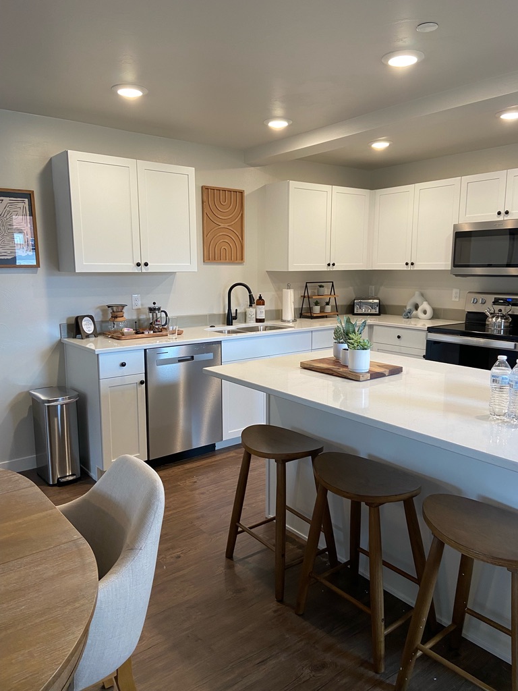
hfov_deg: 53.1
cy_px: 346
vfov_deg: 67.3
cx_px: 259
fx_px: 519
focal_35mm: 26
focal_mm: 4.25
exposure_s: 1/60
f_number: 1.8
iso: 80
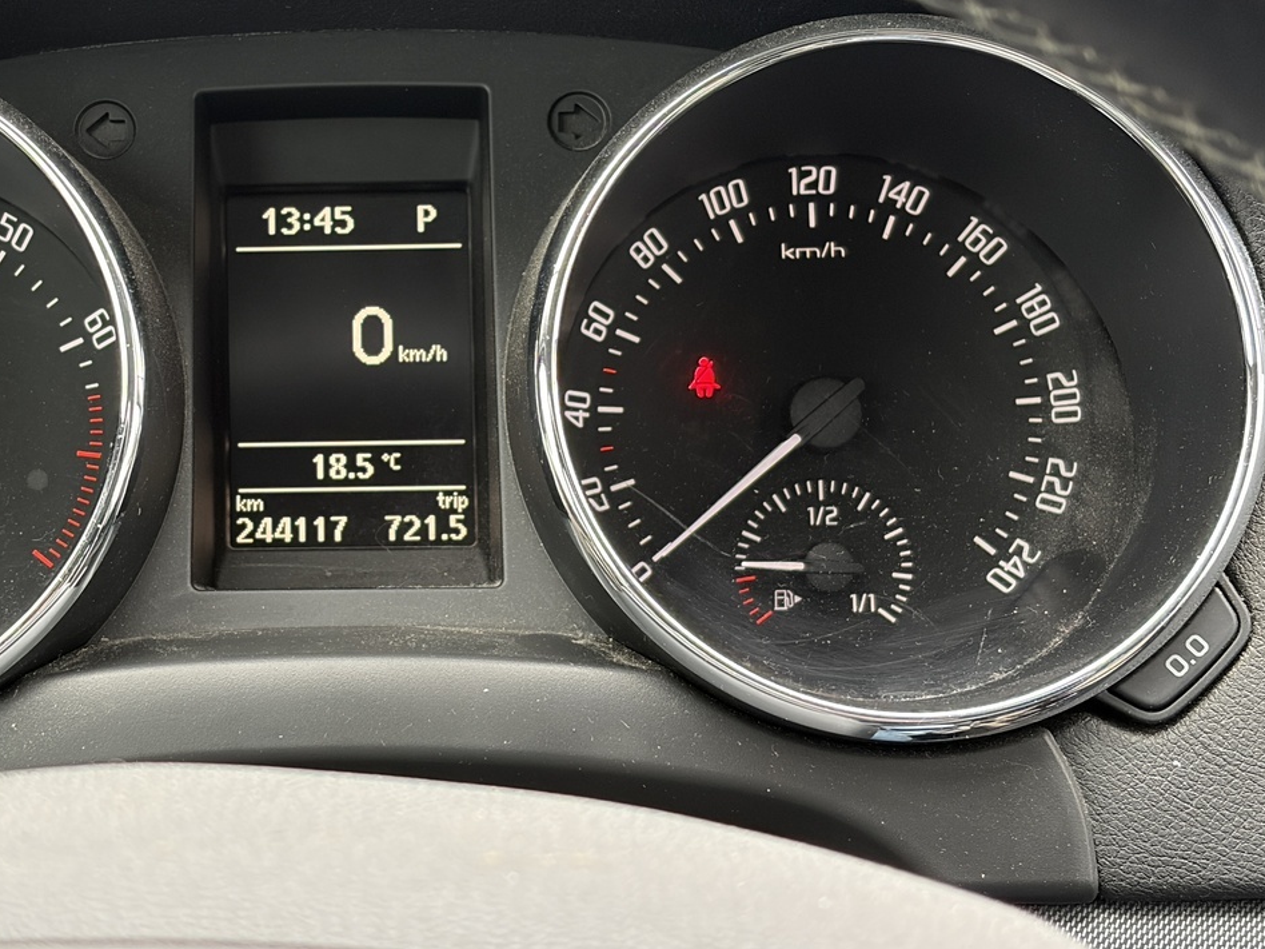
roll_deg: +1.0
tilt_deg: -18.1
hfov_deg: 24.5
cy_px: 368
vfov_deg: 18.6
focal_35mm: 79
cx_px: 323
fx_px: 2887
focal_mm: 5.96
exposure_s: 1/58
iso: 160
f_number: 1.6
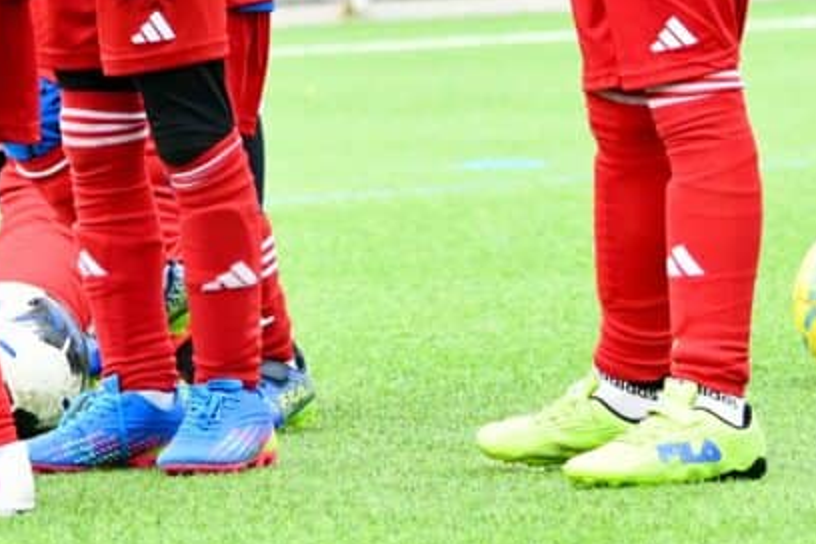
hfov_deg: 3.3
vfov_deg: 2.2
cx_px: 112
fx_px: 14234
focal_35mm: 628
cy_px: -319
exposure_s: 1/1600
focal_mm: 125
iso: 3200
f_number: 4.8
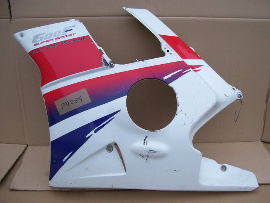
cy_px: 102
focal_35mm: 37
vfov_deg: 38.7
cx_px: 135
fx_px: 289
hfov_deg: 50.1
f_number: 2.7
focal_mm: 6
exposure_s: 1/250
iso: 80
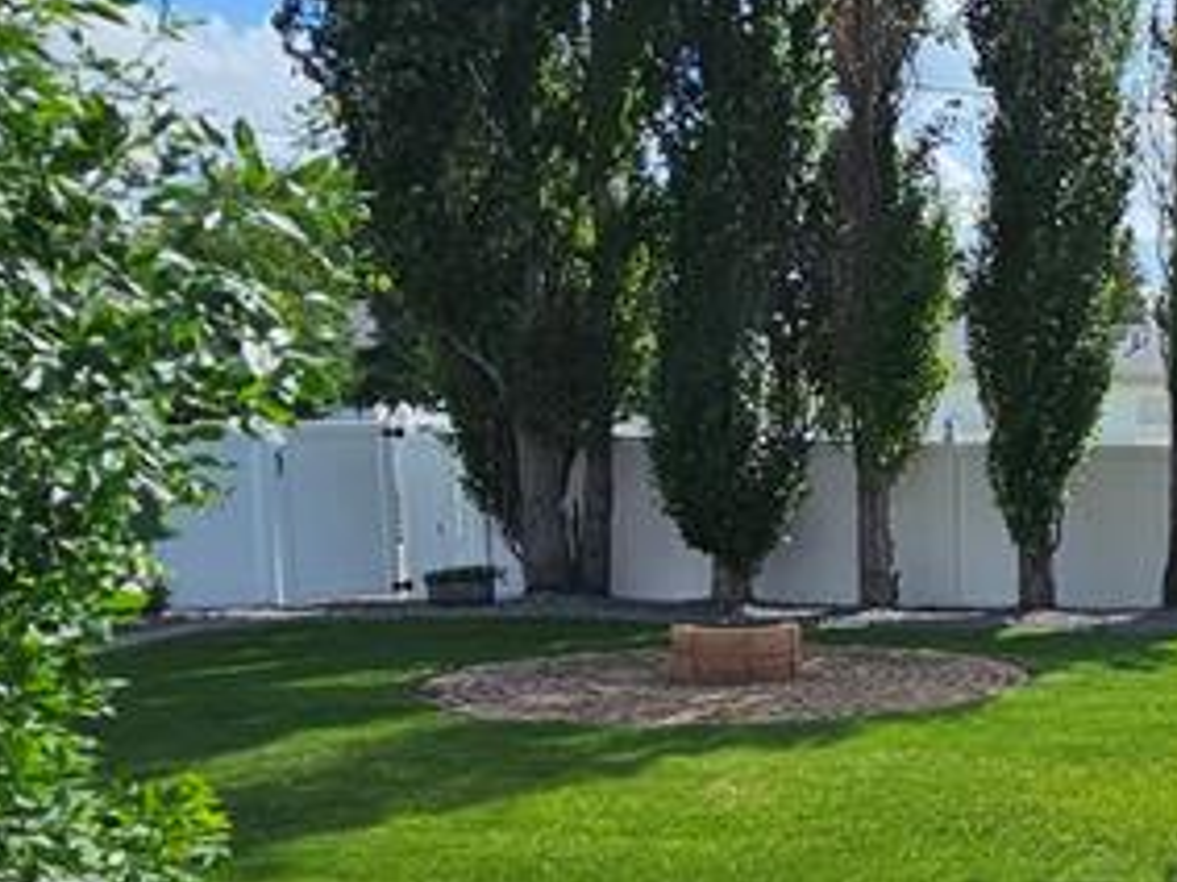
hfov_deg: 34.7
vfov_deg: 30.5
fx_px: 1597
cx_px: 1302
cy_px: 624
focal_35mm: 47
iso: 50
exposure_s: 1/2890
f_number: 2.2
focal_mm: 2.2
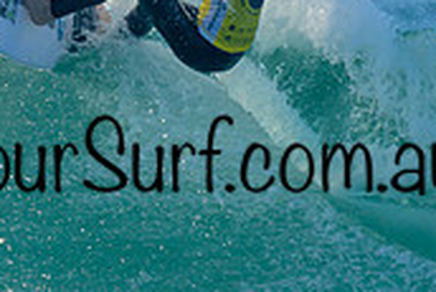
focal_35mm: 3696
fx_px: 44799
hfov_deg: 0.6
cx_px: -80
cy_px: 148
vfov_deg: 0.4
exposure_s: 1/2000
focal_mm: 800
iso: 500
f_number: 6.3
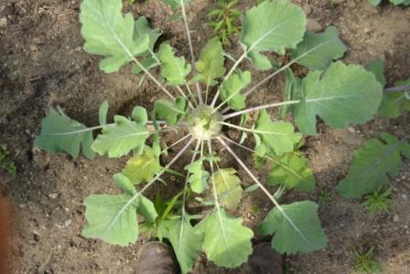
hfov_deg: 61.9
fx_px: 342
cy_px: 137
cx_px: 205
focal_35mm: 30
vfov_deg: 43.6
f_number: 5
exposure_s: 1/1000
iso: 800
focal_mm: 20
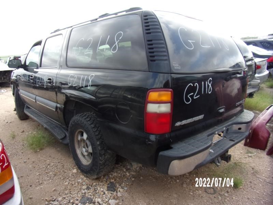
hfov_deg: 71.6
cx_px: 136
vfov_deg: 56.8
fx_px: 189
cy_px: 102
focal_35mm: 24
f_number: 3.3
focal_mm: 4.3
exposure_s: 1/220
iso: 80
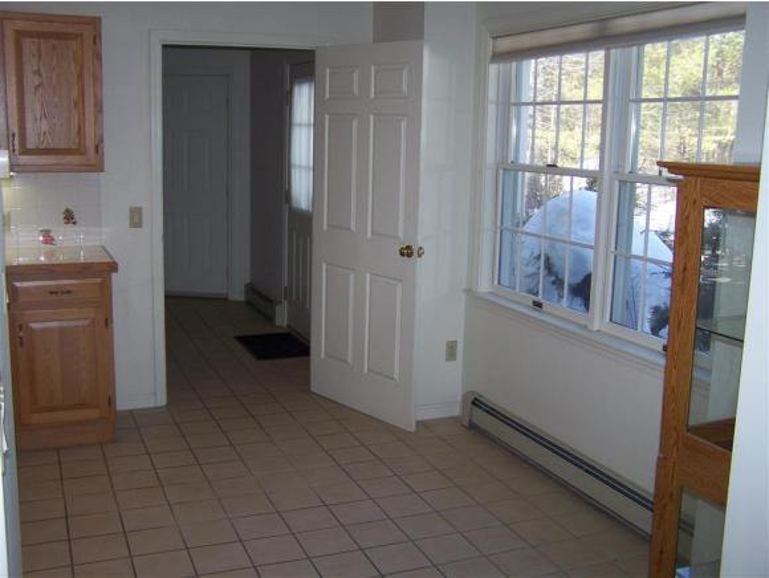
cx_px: 384
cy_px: 289
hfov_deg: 48.9
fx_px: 845
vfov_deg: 37.8
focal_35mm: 38
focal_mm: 6.3
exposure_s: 1/60
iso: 80
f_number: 2.8
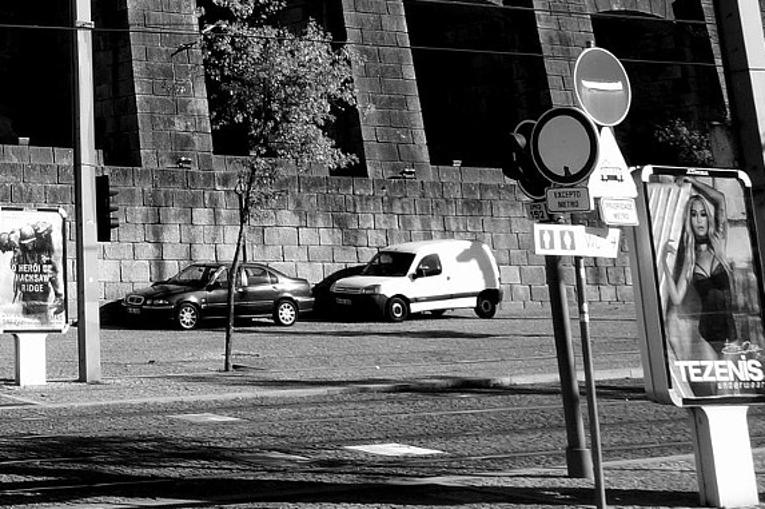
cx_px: -256
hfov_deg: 25.5
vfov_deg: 19.0
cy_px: -122
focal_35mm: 67
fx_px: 1422
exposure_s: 1/125
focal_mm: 16
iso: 200
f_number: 16
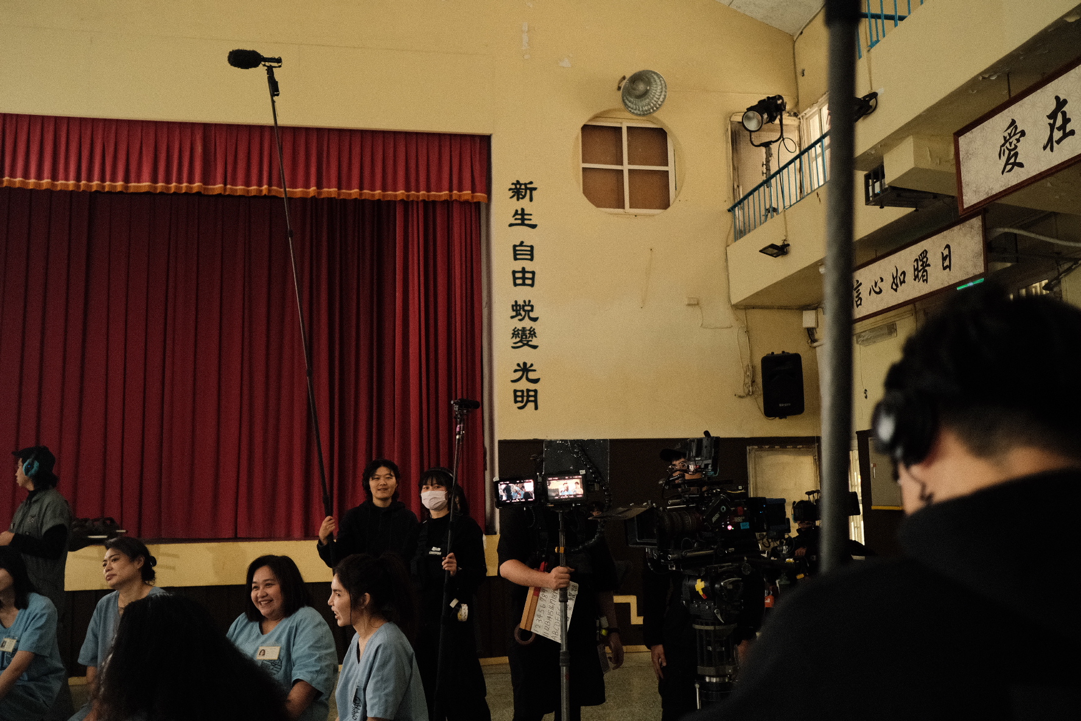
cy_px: 360
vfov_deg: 37.9
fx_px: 1051
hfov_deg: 54.4
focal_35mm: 35
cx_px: 540
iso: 1600
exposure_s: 1/250
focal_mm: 23
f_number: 2
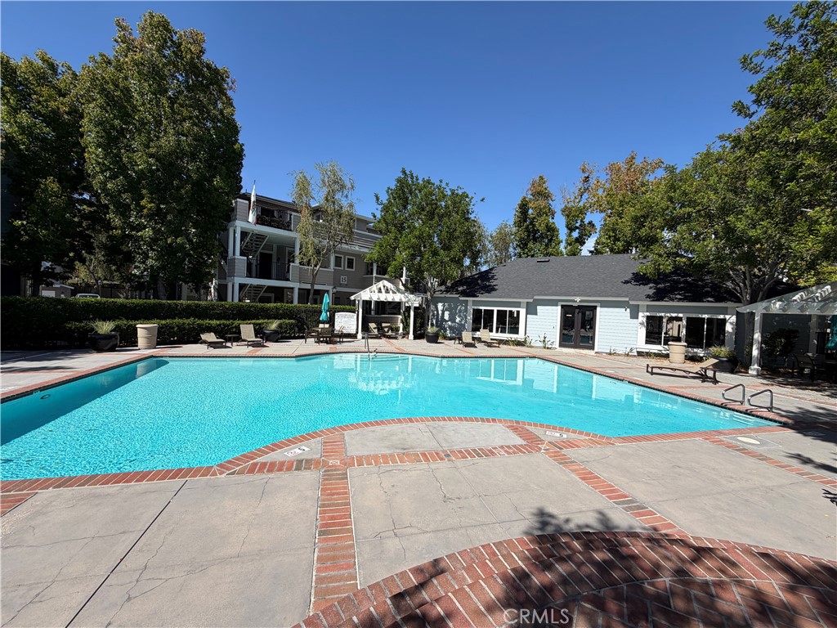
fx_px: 339
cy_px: 314
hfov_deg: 102.1
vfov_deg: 85.7
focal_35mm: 14
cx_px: 418
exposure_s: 1/970
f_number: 2.2
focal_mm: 2.22
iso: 20
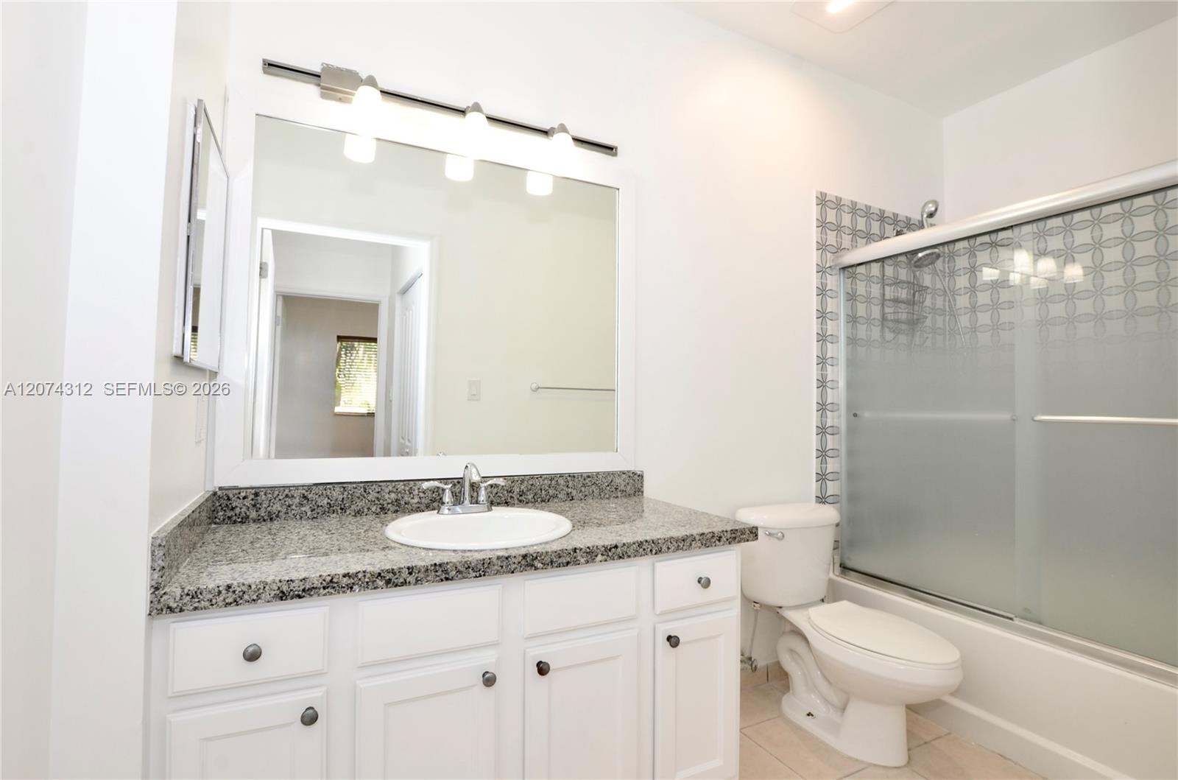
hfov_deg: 100.5
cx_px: 589
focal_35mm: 15
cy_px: 390
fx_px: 490
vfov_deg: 77.0
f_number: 8
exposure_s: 1/8
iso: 200
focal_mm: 10
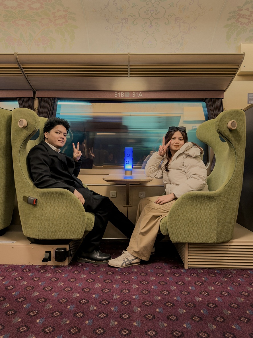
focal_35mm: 24
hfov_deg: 56.8
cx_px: 126
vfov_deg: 71.6
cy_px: 169
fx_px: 234
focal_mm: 6.76
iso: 250
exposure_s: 1/40
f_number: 1.8
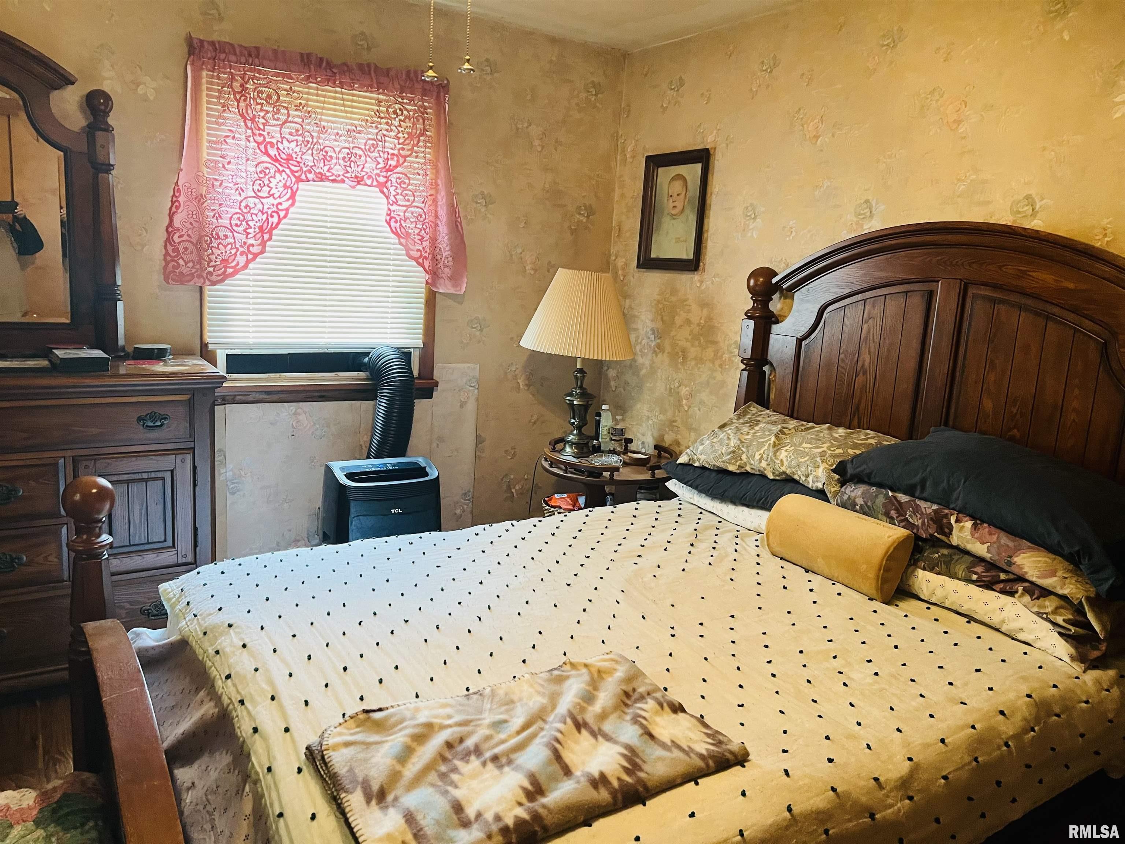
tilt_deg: -11.1
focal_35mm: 26
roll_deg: -3.9
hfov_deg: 67.3
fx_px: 845
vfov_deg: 53.1
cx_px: 562
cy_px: 422
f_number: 1.5
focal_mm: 5.7
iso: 320
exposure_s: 1/60
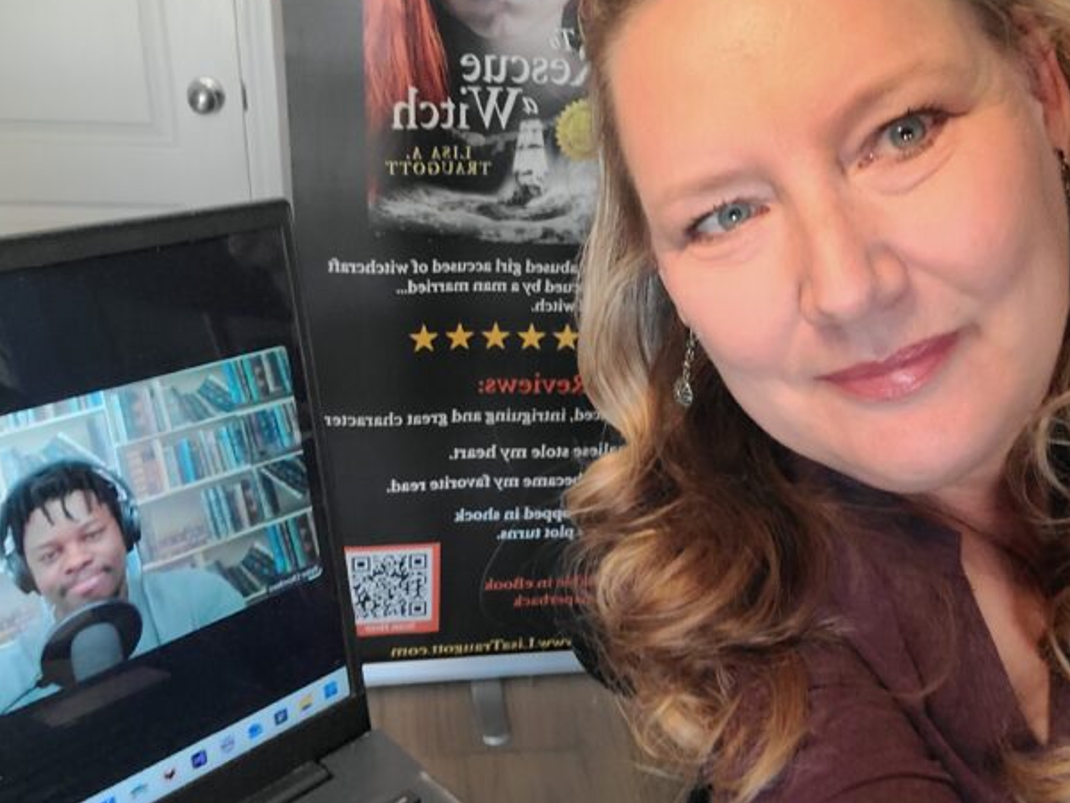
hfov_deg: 56.7
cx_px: 485
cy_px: 403
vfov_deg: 44.2
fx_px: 989
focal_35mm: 32
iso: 400
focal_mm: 3.3
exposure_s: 1/50
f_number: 2.2
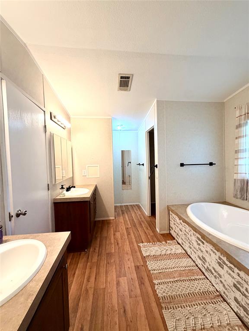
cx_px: 124
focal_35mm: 14
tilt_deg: -2.5
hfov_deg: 85.7
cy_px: 166
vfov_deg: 102.1
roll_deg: +0.9
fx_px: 134
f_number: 2.2
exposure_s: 1/120
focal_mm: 2.22
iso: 250
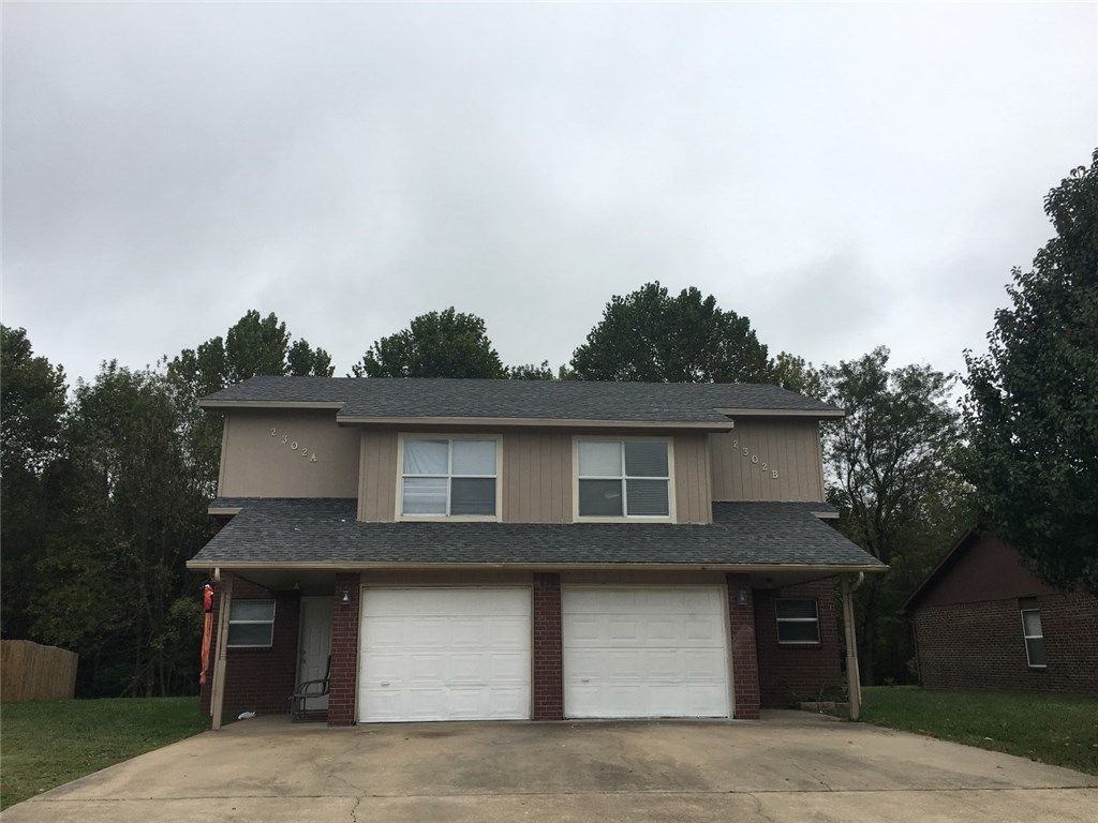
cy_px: 412
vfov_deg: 48.2
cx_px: 549
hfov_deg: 61.7
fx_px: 920
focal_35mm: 29
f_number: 2.2
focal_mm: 4.15
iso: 25
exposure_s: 1/1115
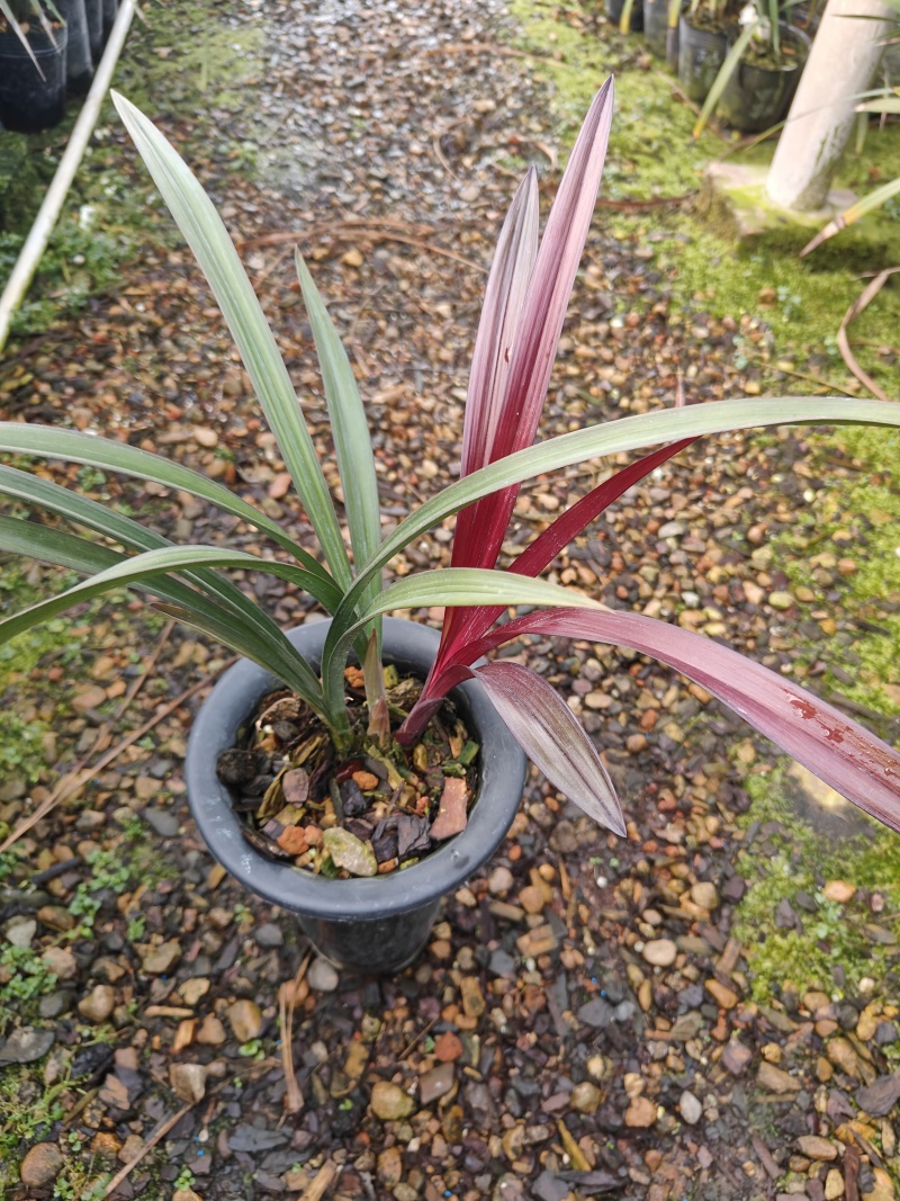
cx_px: 450
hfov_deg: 56.8
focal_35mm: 24
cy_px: 600
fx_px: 832
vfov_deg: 71.6
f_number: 1.8
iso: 400
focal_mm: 5.59
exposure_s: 1/50
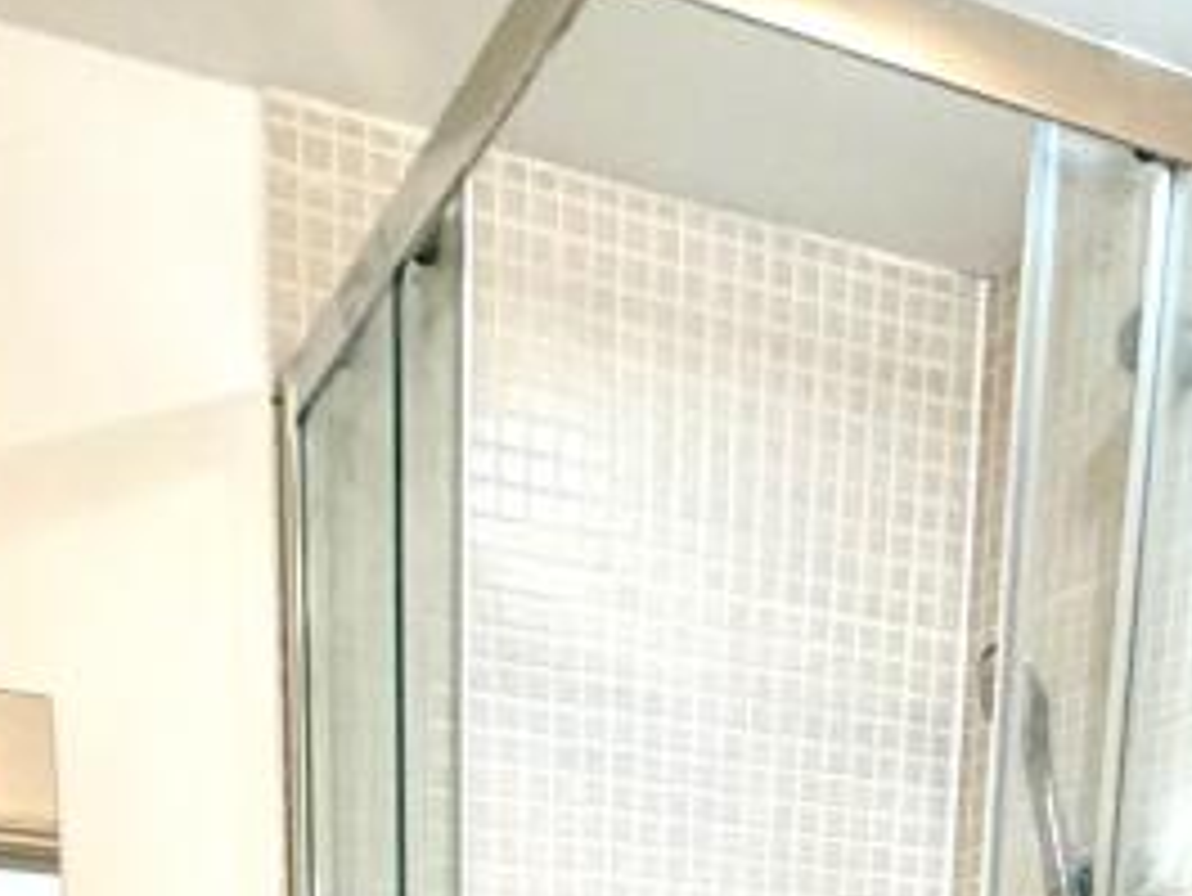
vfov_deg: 19.0
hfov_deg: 35.5
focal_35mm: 54
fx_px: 1860
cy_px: 1706
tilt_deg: -15.4
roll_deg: -1.9
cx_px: 657
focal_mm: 2.22
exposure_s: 1/100
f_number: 2.2
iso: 250
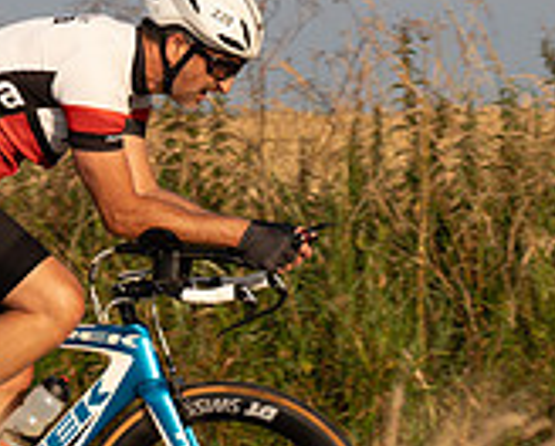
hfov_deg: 7.5
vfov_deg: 6.1
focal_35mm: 255
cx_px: -74
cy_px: 144
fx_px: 4199
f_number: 4.5
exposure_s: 1/800
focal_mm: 77
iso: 160
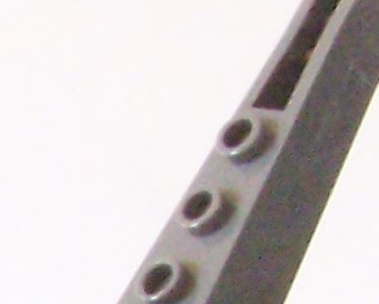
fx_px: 3537
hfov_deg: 5.9
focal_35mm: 315
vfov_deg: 4.8
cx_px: -448
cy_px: 801
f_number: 8
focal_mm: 6.3
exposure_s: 1/10
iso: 400
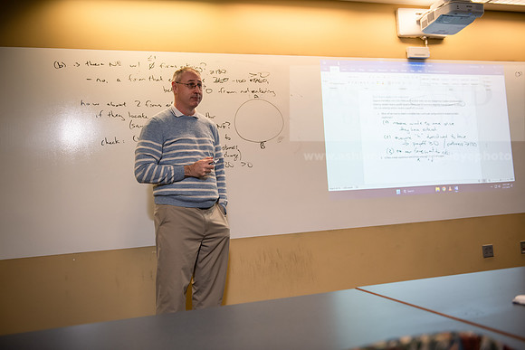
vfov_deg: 38.9
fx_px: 496
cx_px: 262
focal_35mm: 34
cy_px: 175
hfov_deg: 55.8
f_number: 3.2
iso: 800
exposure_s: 1/200
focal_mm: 34
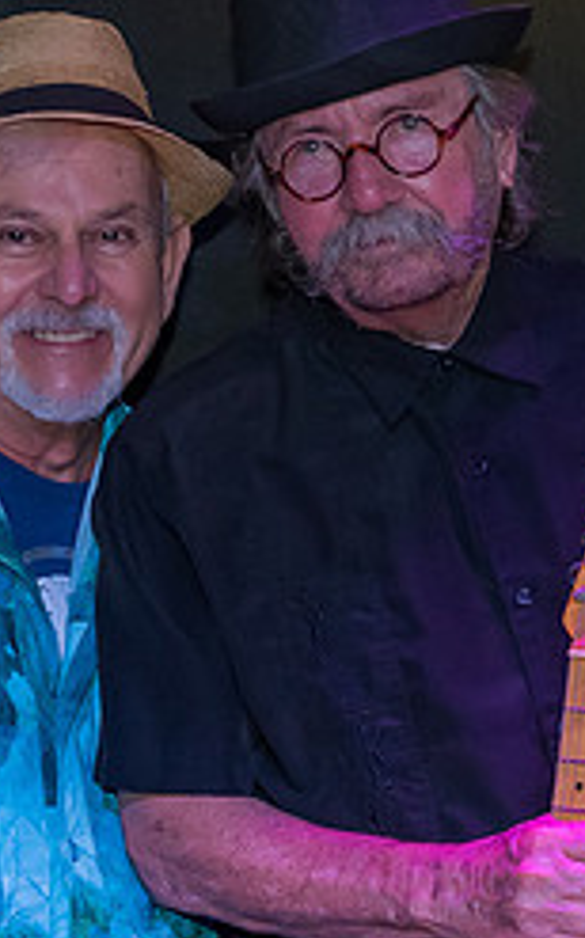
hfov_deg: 7.8
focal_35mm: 167
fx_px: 4267
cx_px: 617
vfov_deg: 12.5
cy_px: 648
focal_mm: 35
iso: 1000
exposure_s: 1/160
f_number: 5
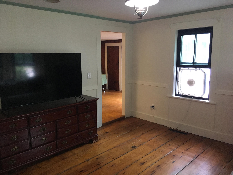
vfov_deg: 48.2
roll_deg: -0.7
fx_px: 195
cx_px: 116
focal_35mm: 29
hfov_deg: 61.7
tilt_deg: -8.4
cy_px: 88
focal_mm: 4.15
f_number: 2.2
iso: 200
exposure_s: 1/30
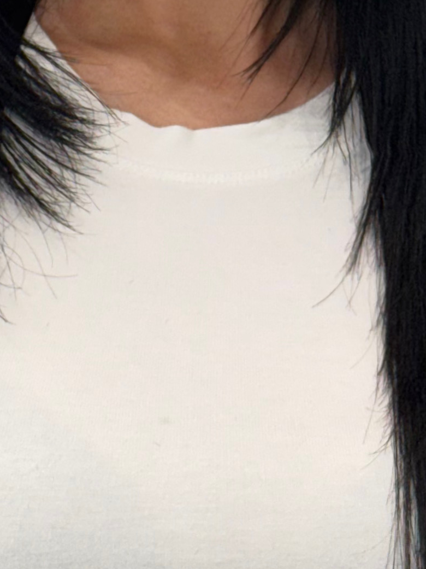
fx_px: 3054
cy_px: 41
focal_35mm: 186
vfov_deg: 10.6
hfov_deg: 8.0
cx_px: 168
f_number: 1.78
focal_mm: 6.76
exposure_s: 1/120
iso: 64
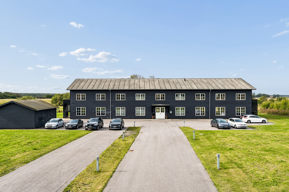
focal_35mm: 28
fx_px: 225
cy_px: 96
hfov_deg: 65.5
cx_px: 144
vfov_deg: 46.4
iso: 400
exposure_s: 1/250
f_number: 10
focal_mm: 28
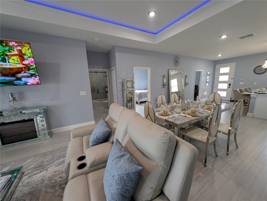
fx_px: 93
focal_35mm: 12
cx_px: 134
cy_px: 100
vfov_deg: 94.6
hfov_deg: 110.5
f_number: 1.95
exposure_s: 1/120
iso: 168
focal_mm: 2.23
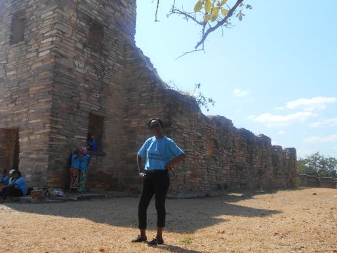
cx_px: 154
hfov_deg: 52.5
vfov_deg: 40.7
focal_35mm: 35
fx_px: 341
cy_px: 130
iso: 80
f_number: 3.4
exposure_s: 1/800
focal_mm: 5.1
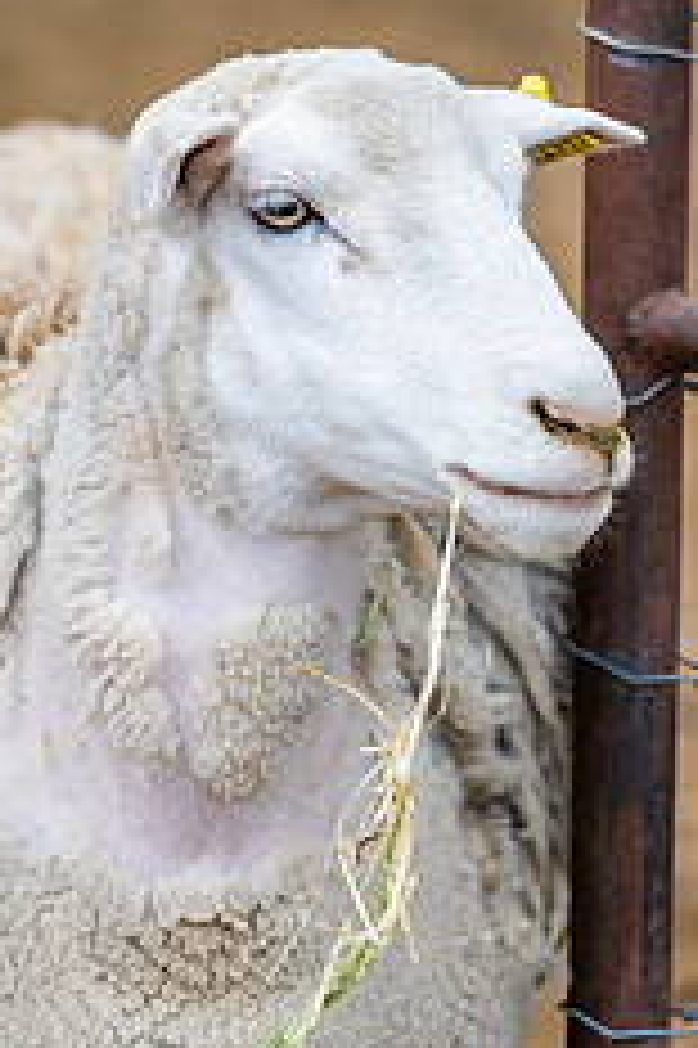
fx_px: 10980
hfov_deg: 3.6
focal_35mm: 377
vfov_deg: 5.5
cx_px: 207
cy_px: 319
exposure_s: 1/1000
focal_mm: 195
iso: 125
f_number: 2.8
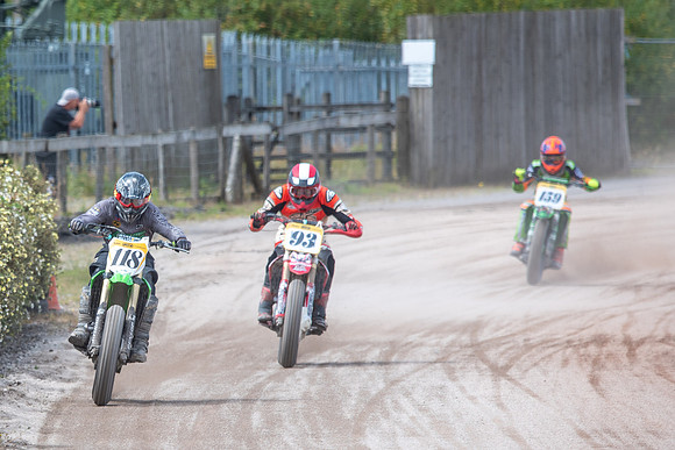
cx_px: 106
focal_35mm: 809
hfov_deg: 2.5
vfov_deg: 1.7
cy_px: 296
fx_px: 15174
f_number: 8
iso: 100
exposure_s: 1/320
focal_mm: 480
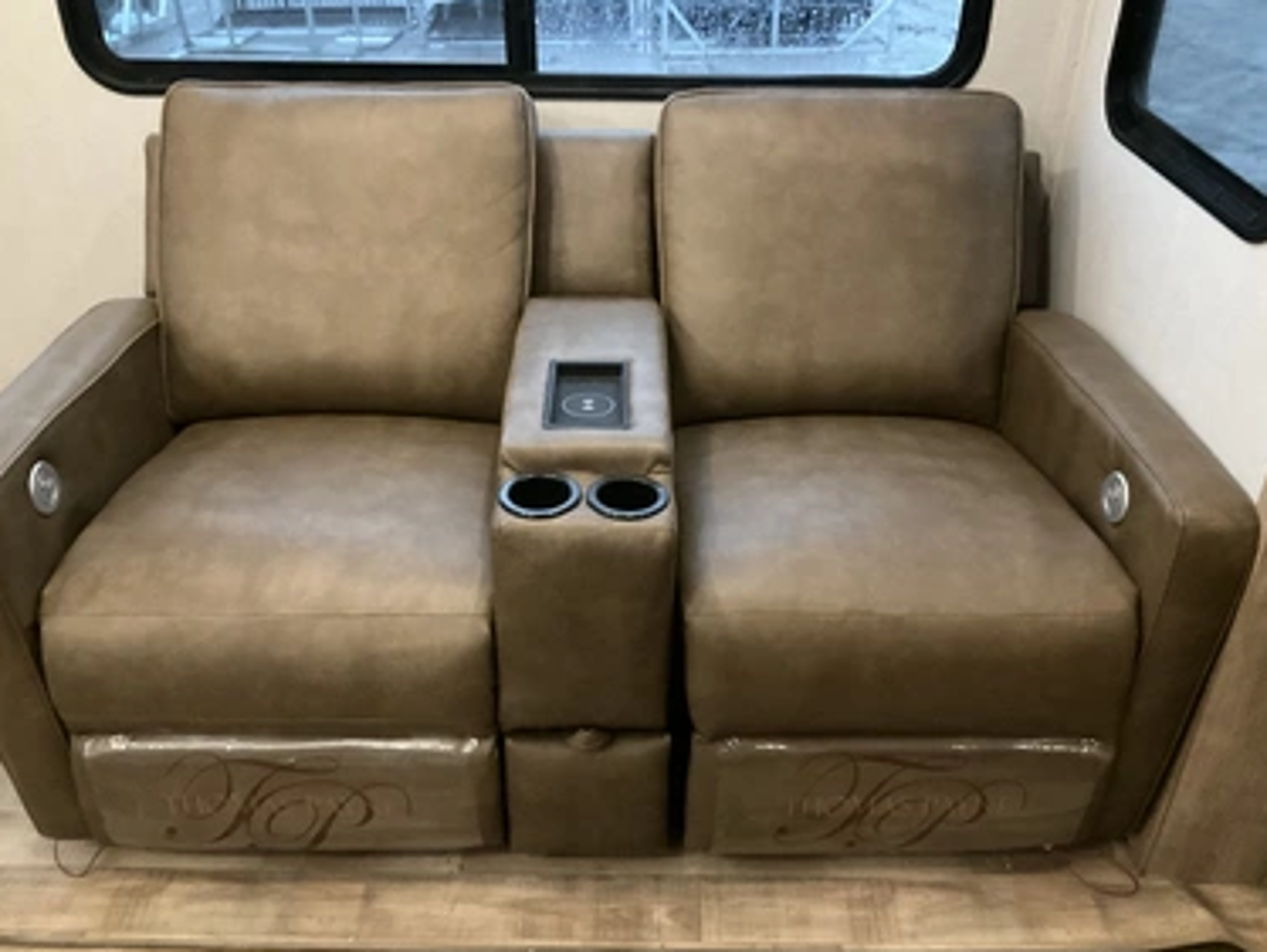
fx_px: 1135
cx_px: 634
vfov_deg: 45.5
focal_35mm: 31
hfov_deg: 58.3
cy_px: 474
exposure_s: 1/28
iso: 640
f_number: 1.8
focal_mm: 3
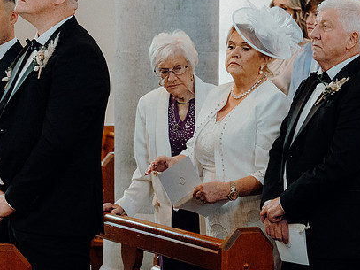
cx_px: 244
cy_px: 130
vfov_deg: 10.3
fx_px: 1497
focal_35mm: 144
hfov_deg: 13.7
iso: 4000
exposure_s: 1/160
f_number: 3.5
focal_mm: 70
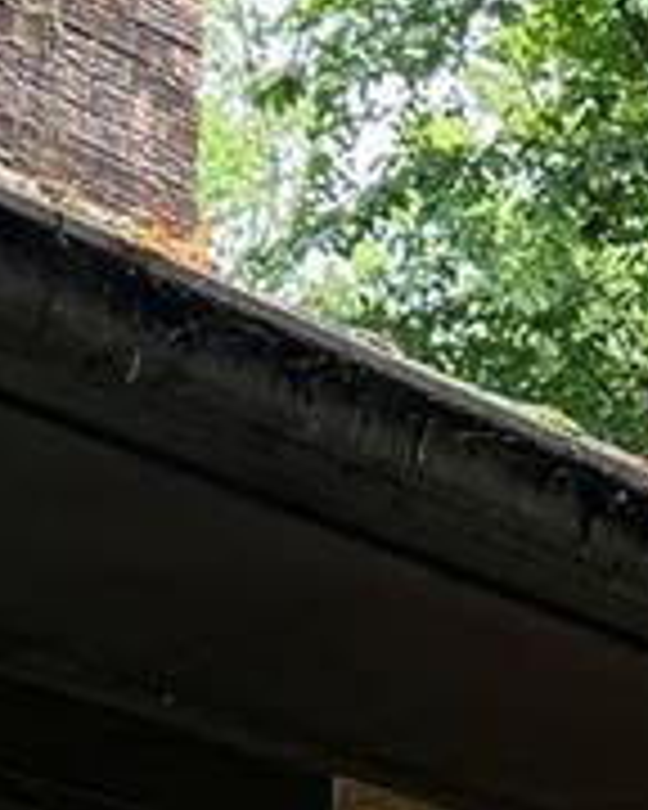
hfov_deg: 7.3
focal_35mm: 200
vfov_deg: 9.0
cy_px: 1750
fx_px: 4795
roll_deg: -3.6
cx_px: 1436
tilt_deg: +0.1
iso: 100
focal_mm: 6.76
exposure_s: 1/249
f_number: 1.78
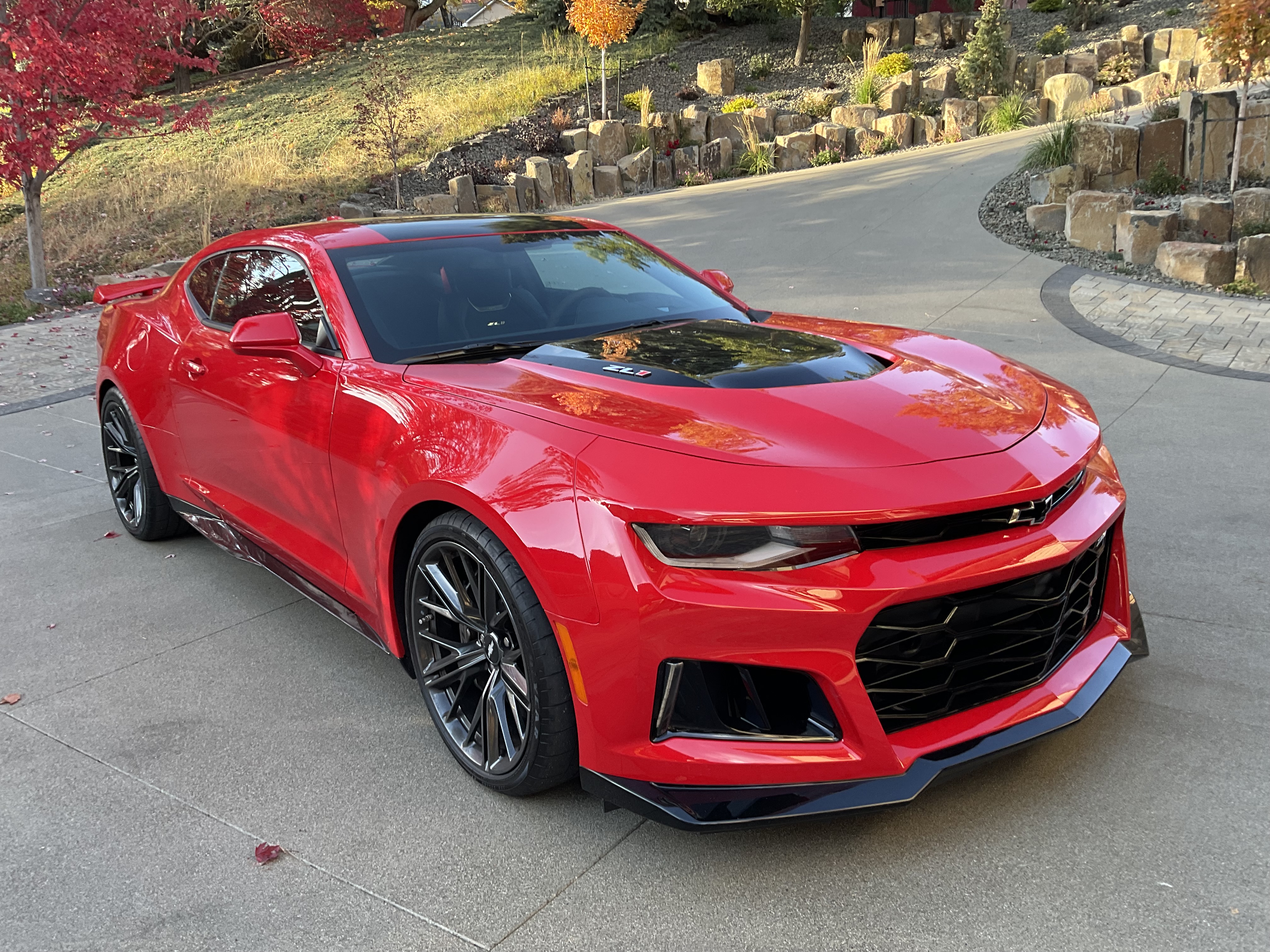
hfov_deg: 61.7
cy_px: 476
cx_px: 635
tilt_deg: -14.2
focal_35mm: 29
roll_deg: +1.2
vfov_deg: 48.2
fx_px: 1064
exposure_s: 1/122
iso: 32
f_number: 1.8
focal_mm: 3
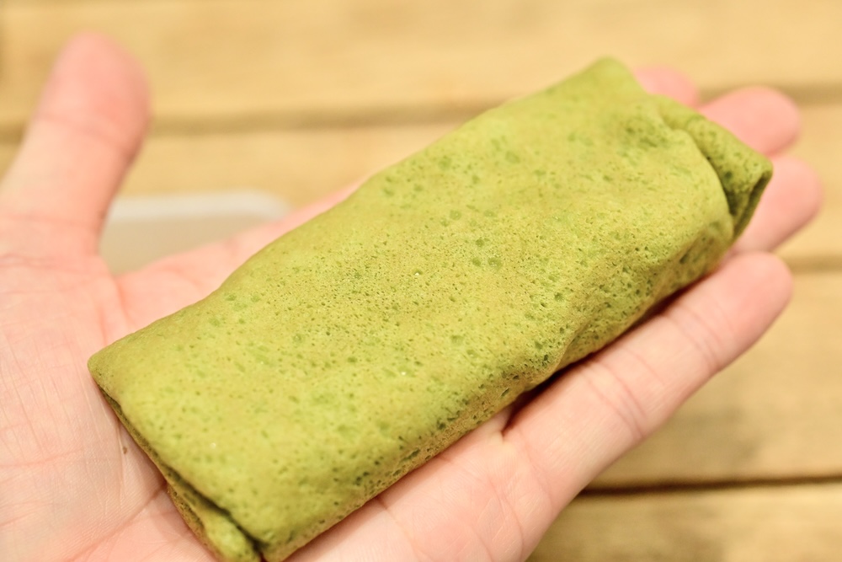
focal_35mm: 60
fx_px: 1403
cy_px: 281
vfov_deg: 22.6
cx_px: 421
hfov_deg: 33.4
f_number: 5.6
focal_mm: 60
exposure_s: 1/500
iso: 6400
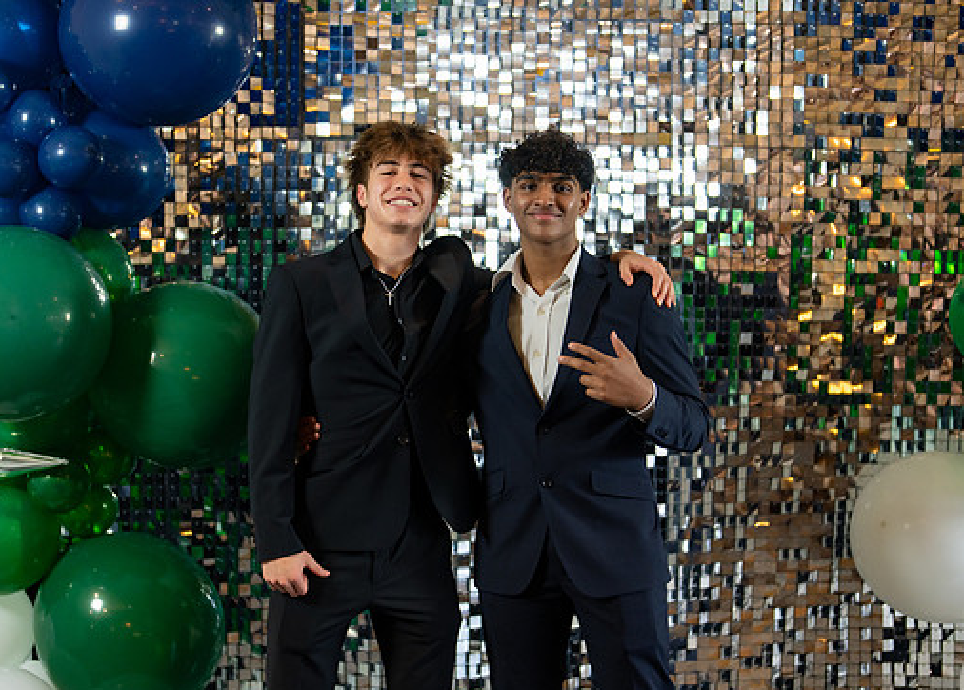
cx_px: 472
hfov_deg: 32.7
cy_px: 362
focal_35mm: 60
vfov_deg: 23.7
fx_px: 1644
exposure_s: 1/320
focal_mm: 50
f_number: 1.2
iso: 800
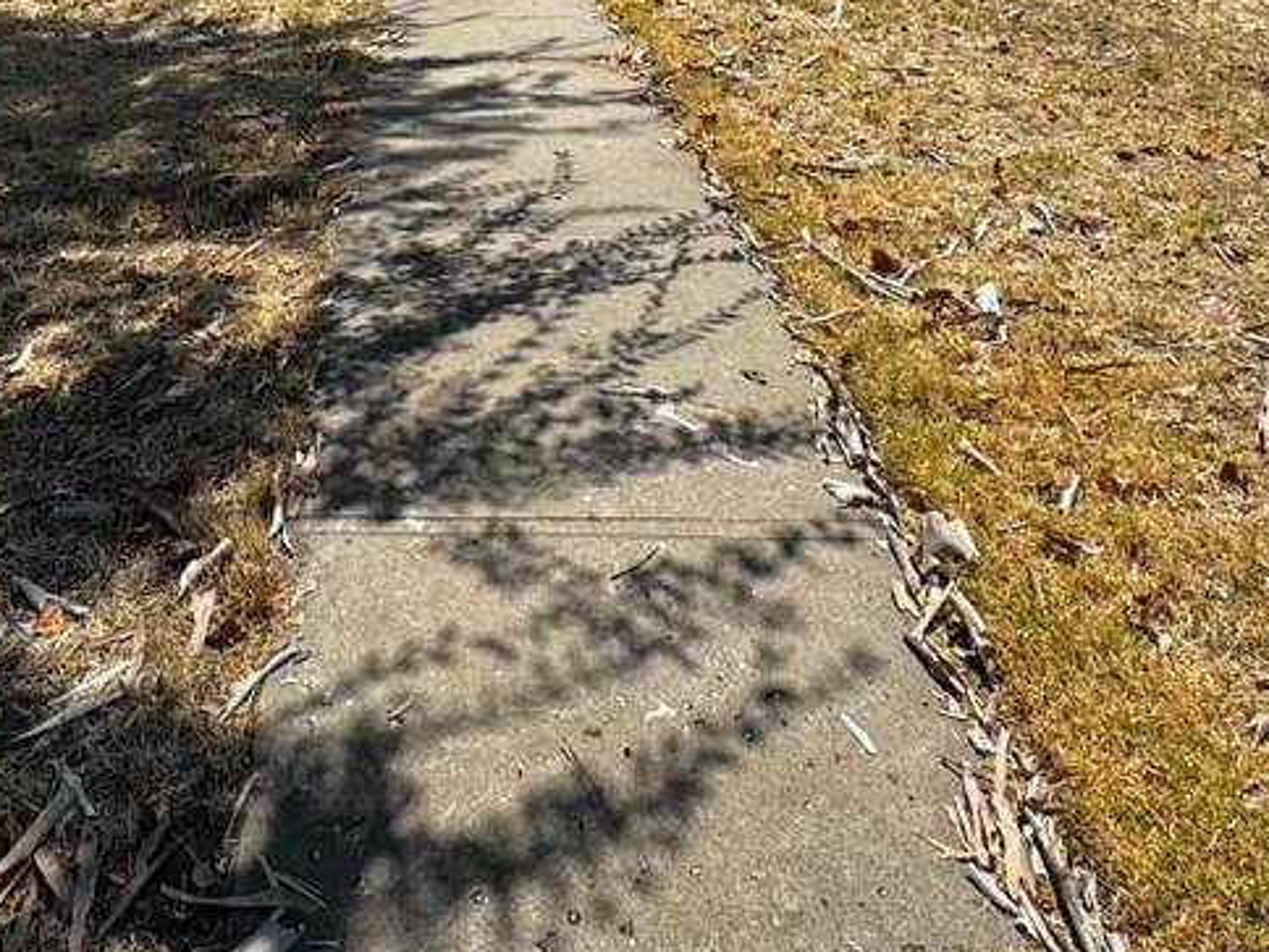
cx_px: 511
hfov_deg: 49.8
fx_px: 1356
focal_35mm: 37
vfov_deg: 33.4
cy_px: -110
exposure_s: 1/1832
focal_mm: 2.22
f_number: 2.2
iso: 50
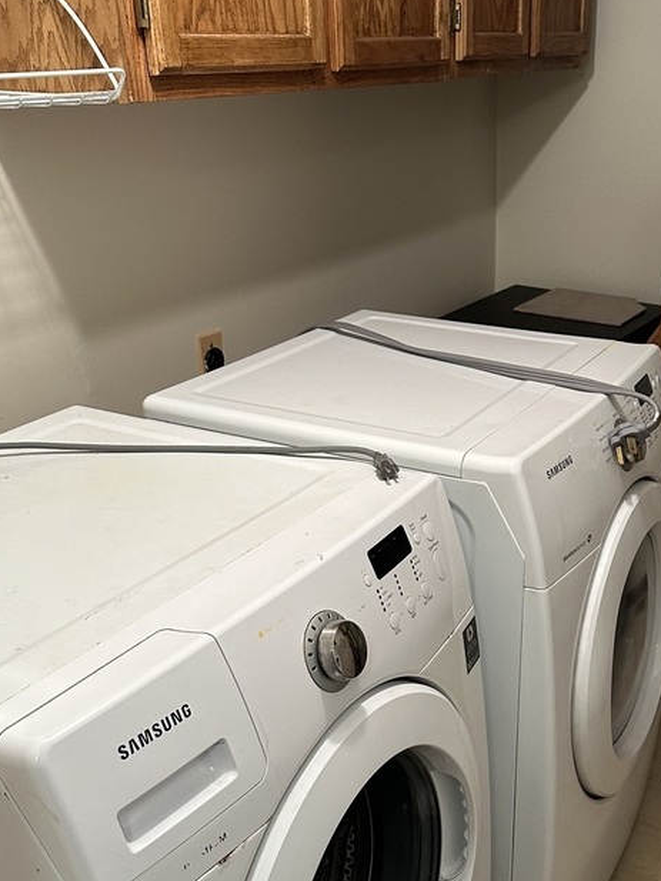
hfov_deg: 34.0
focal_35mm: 42
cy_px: 557
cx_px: 448
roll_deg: +0.1
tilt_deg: -24.4
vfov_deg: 44.4
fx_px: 1069
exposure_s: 1/60
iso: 250
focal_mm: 6.86
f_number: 1.78
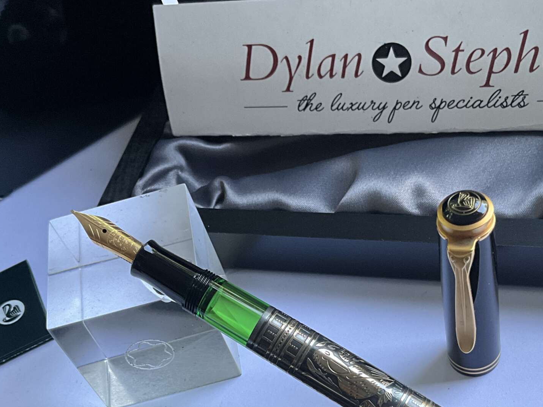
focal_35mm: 52
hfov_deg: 36.8
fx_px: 816
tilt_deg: -52.6
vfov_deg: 27.5
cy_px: 327
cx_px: 283
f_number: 1.8
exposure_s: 1/82
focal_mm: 3
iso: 64
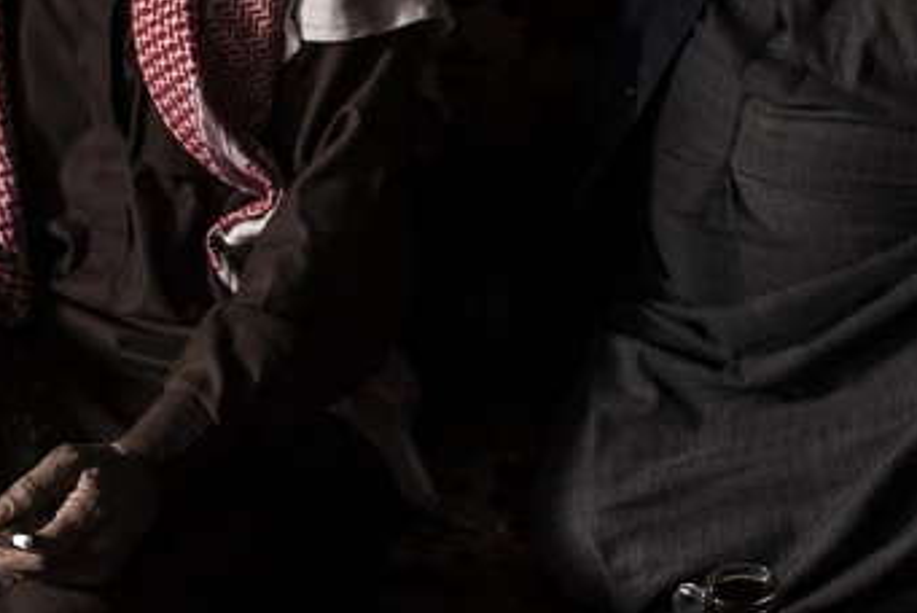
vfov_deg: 10.7
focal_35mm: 123
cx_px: 680
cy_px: -347
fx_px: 3136
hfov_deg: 16.6
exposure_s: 1/400
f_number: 1.8
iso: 400
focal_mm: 35
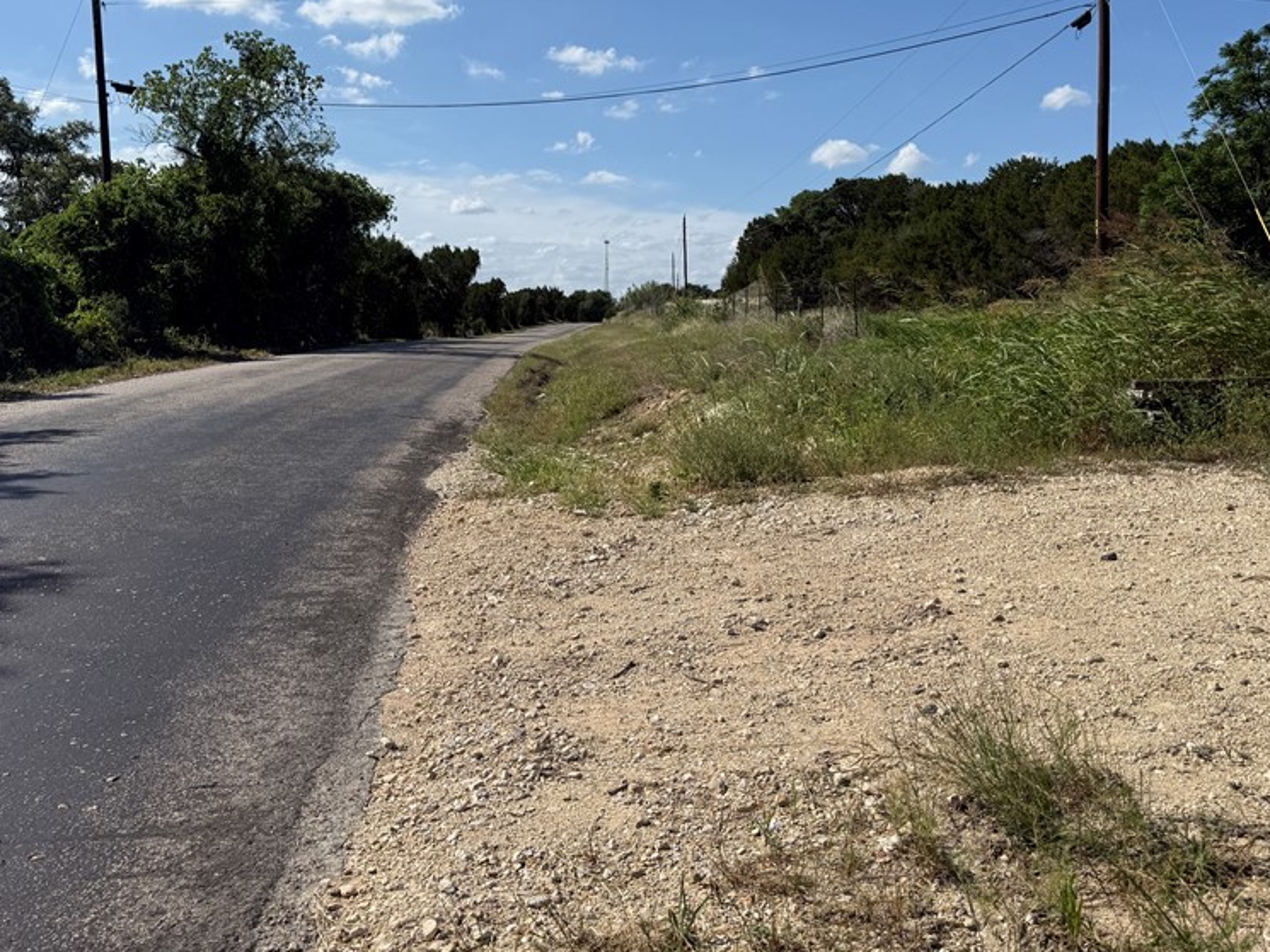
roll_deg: -0.4
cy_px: 380
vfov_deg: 42.7
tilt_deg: -1.6
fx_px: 1211
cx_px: 704
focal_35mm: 33
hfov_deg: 55.2
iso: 80
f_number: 1.78
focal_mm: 6.76
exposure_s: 1/6711
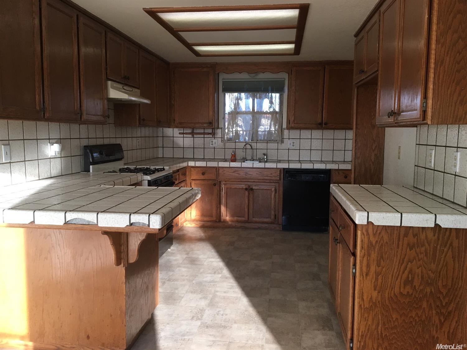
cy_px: 175
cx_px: 234
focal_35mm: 29
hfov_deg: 61.7
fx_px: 391
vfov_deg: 48.2
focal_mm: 4.15
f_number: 2.2
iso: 50
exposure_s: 1/33
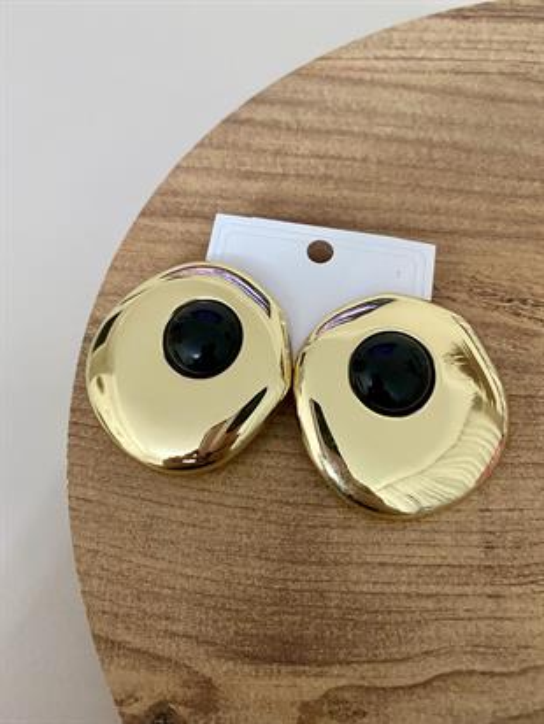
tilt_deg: -66.1
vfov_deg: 69.4
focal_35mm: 25
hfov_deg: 54.9
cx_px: 272
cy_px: 362
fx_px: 524
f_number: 1.8
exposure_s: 1/25
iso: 500
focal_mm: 4.25
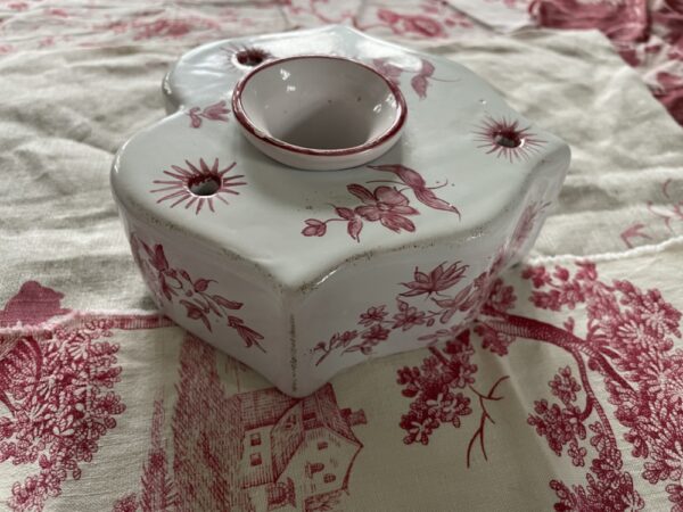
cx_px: 342
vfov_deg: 53.1
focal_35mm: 26
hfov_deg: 67.3
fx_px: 513
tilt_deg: -48.6
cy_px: 256
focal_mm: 4.2
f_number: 1.6
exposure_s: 1/60
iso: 250
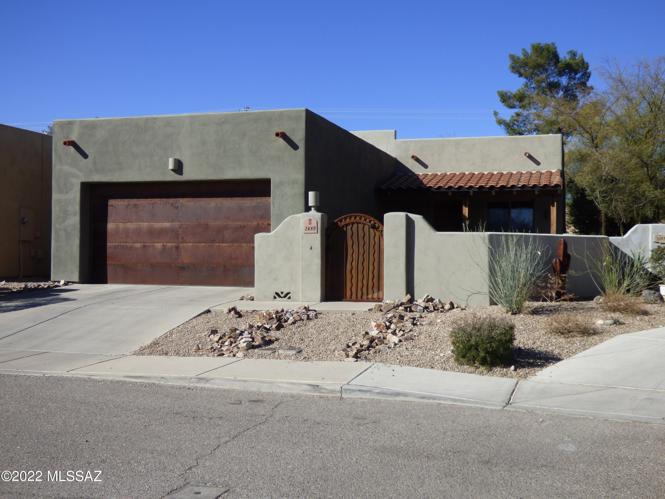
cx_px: 332
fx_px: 788
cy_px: 250
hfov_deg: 45.8
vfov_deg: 35.1
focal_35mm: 41
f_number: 3.6
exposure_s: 1/1300
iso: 100
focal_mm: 7.07
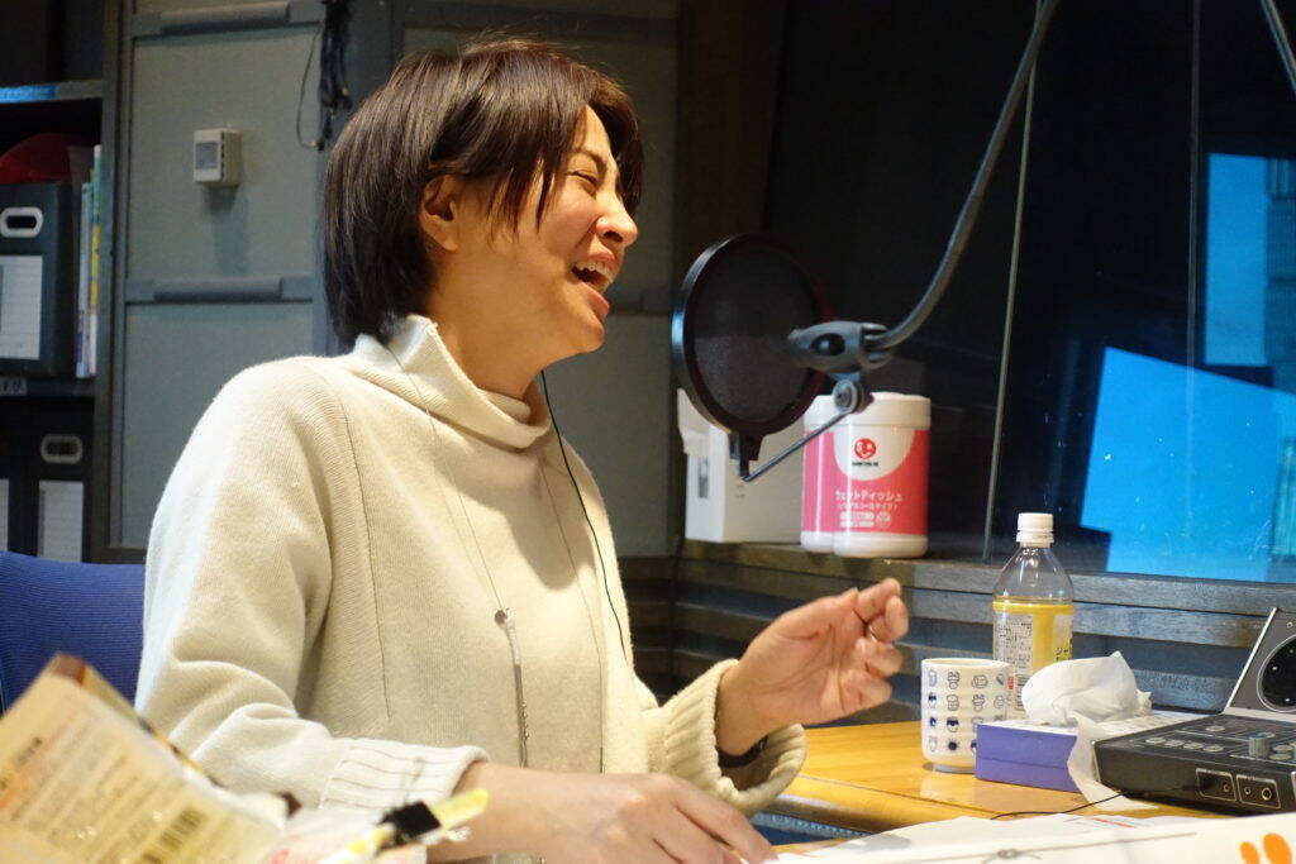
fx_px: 2520
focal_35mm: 70
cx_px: 648
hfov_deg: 28.8
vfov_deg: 19.5
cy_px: 432
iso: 2500
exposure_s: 1/250
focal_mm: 25.7
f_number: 2.8
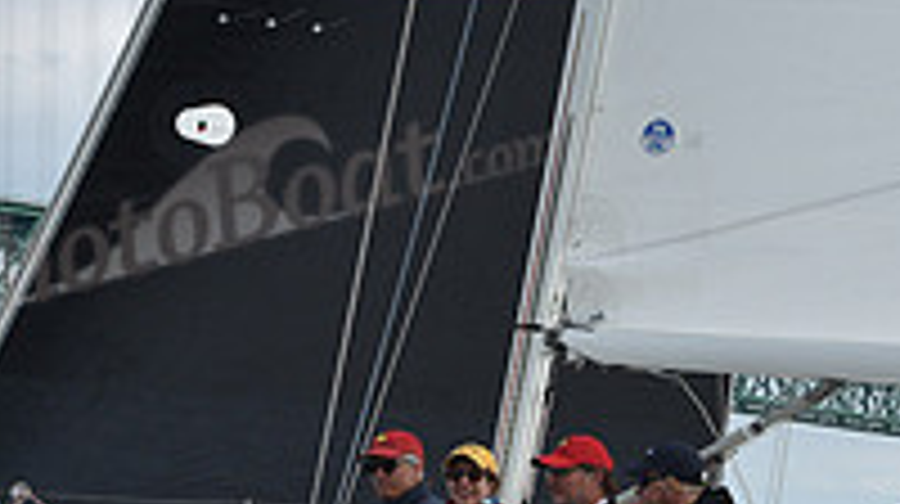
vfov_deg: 5.7
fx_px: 5078
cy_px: 380
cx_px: 796
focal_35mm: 213
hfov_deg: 10.1
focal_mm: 70
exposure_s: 1/800
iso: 400
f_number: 10
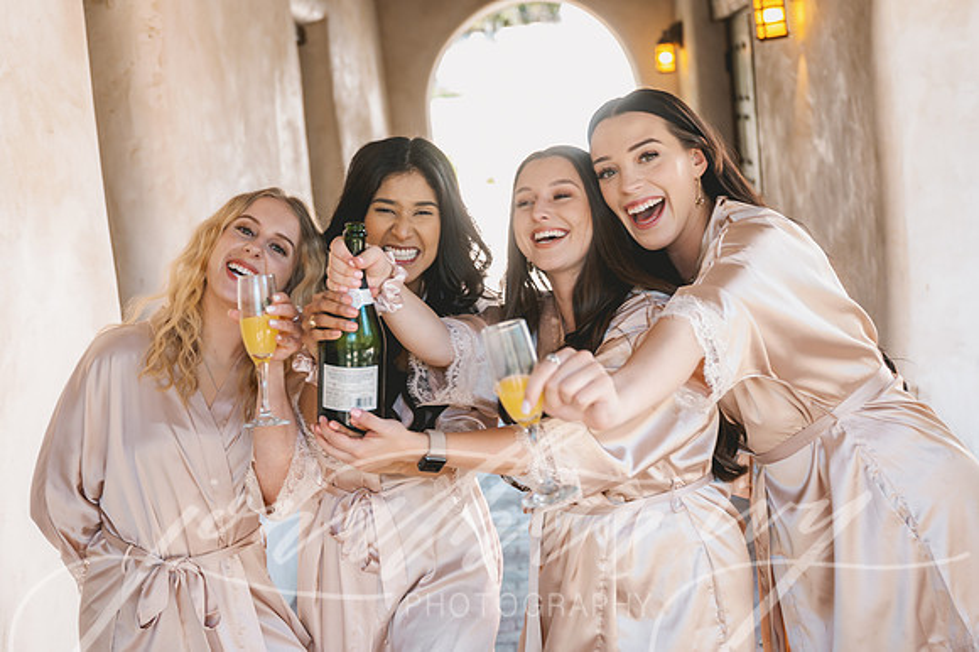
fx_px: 1301
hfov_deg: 41.2
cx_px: 445
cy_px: 294
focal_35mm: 48
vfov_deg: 28.1
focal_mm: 42
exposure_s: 1/60
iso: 100
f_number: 2.8
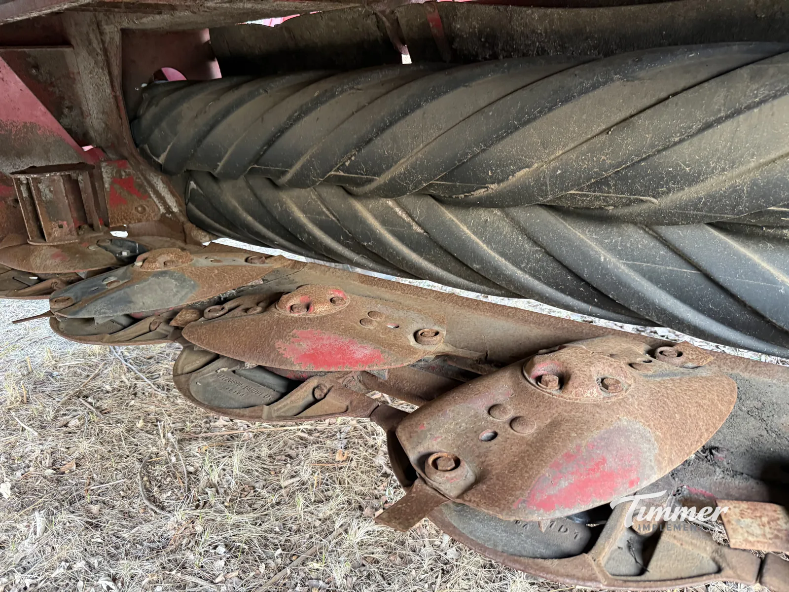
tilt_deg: -21.9
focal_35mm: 24
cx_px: 394
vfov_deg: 56.8
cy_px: 296
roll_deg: +1.4
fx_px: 547
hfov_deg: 71.6
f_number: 1.78
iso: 400
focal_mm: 6.76
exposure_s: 1/60
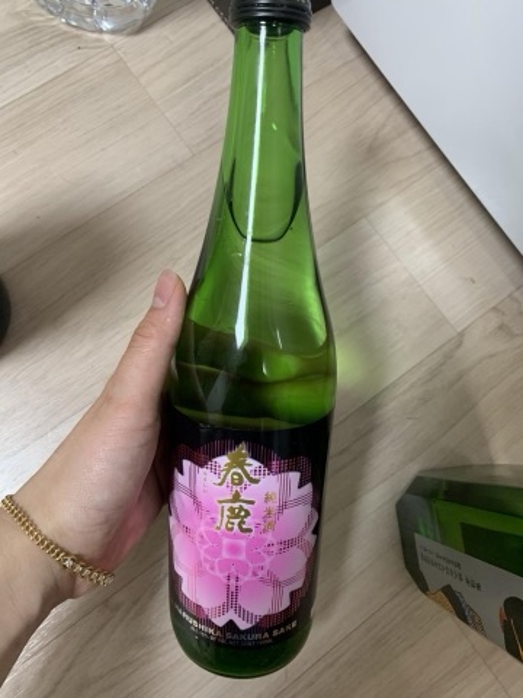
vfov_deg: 67.3
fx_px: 524
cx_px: 262
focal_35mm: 26
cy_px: 349
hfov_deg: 53.1
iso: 160
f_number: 1.8
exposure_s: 1/60
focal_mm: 4.25
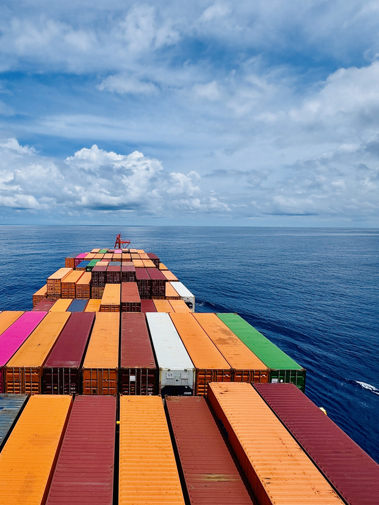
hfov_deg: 64.0
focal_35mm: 20
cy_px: 250
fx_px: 292
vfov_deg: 81.7
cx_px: 121
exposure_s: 1/3906
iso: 40
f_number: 2.2
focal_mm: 2.22
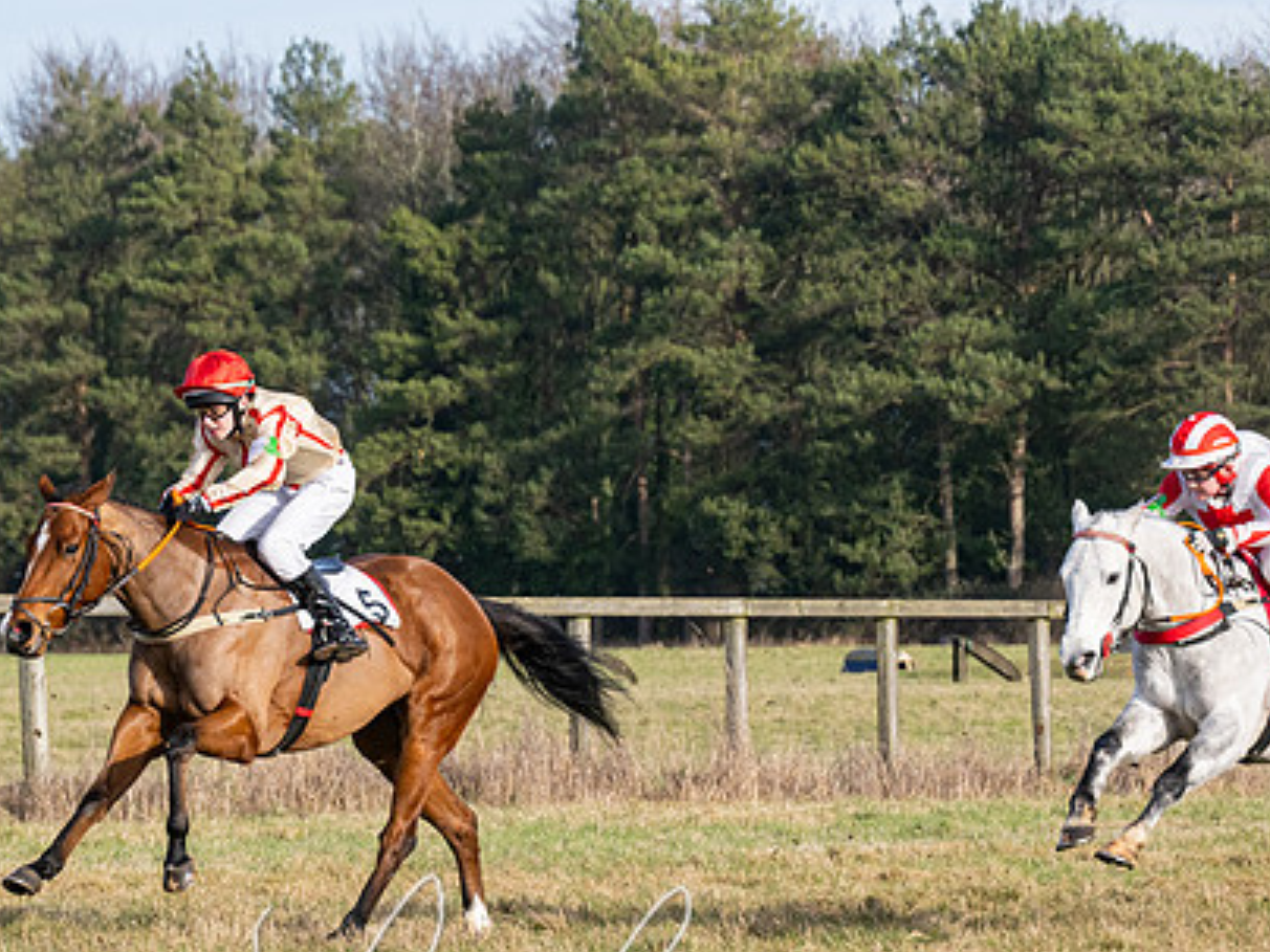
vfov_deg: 4.9
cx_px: 628
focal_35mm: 301
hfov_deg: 6.6
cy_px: 704
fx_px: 11043
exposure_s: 1/2500
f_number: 5
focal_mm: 125
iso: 400
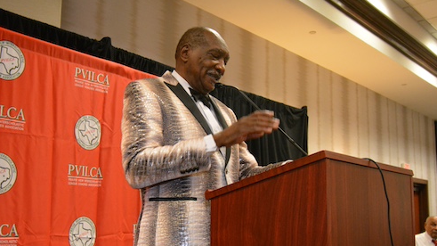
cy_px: 153
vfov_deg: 28.9
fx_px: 475
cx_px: 175
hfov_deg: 49.1
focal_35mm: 41
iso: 3200
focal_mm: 20
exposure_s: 1/60
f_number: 5.6
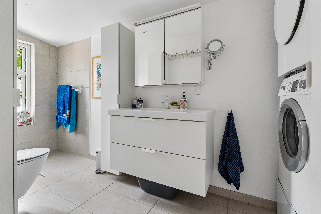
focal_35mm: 16
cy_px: 107
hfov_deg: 95.0
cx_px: 160
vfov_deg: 72.1
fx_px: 147
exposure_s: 1/1.67
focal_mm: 11
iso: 400
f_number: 8
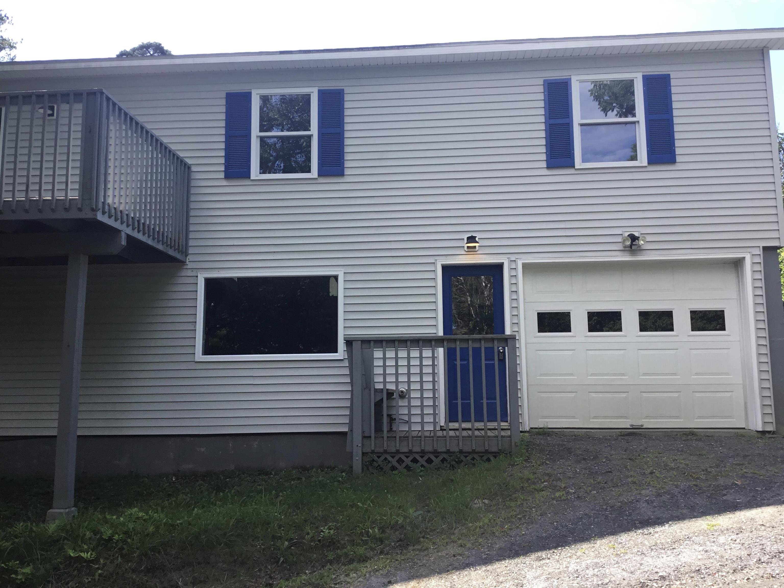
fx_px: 702
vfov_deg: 45.4
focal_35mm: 31
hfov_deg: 58.4
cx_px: 392
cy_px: 294
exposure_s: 1/275
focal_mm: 3.3
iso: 25
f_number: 2.4
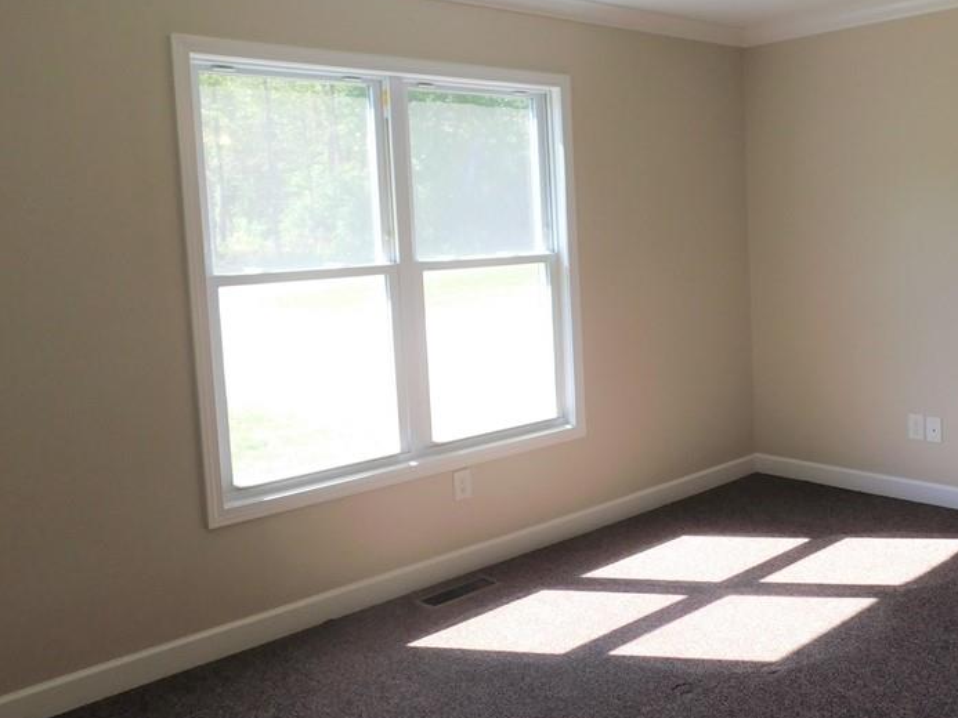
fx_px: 941
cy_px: 297
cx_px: 684
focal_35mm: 34
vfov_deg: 41.7
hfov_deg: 52.2
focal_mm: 4
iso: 125
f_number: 3
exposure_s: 1/160
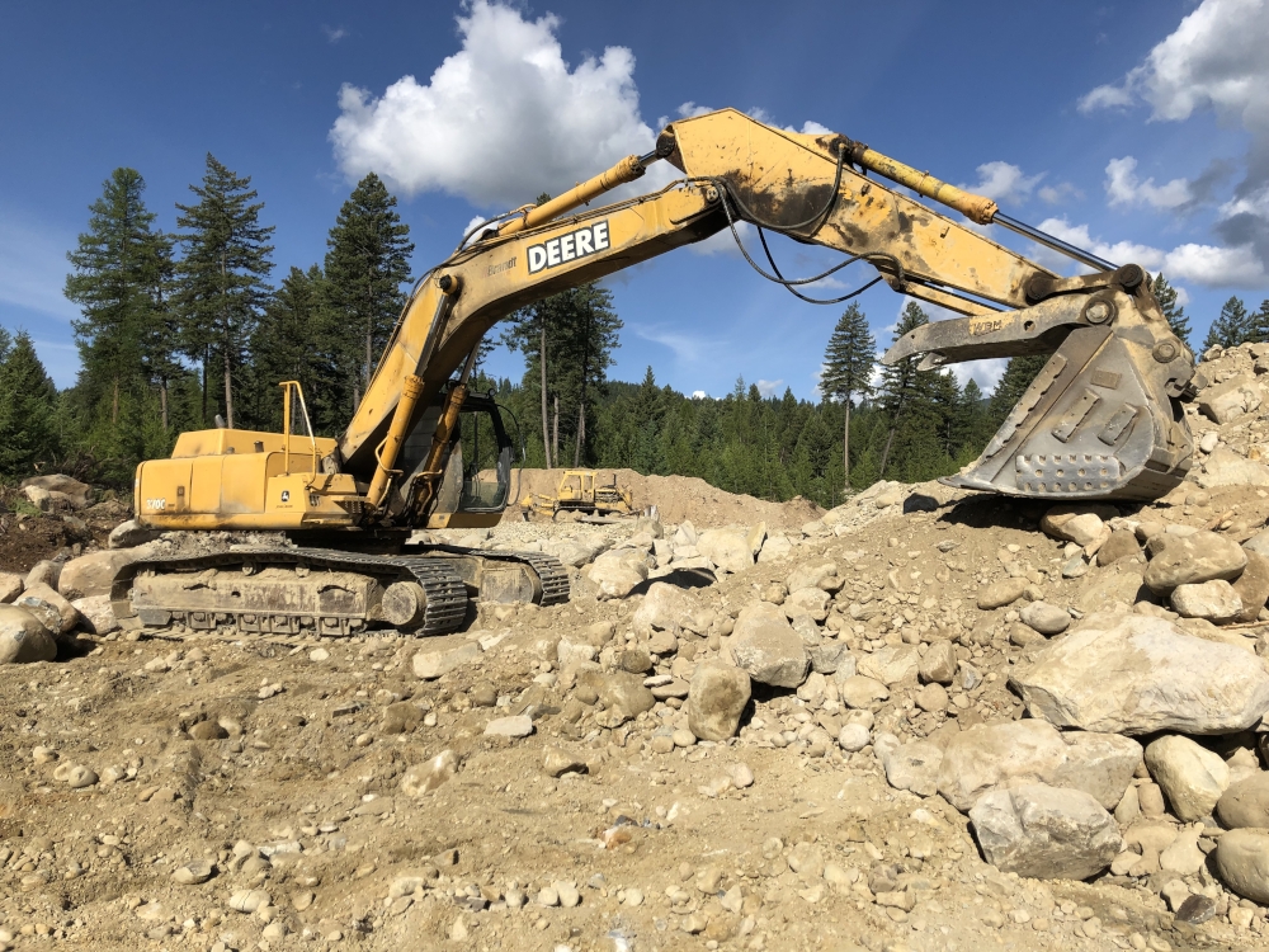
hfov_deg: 63.4
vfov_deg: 49.7
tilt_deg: +4.1
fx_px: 1026
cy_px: 476
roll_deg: +1.1
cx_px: 634
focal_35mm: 28
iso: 20
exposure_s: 1/2667
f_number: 1.8
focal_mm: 3.99
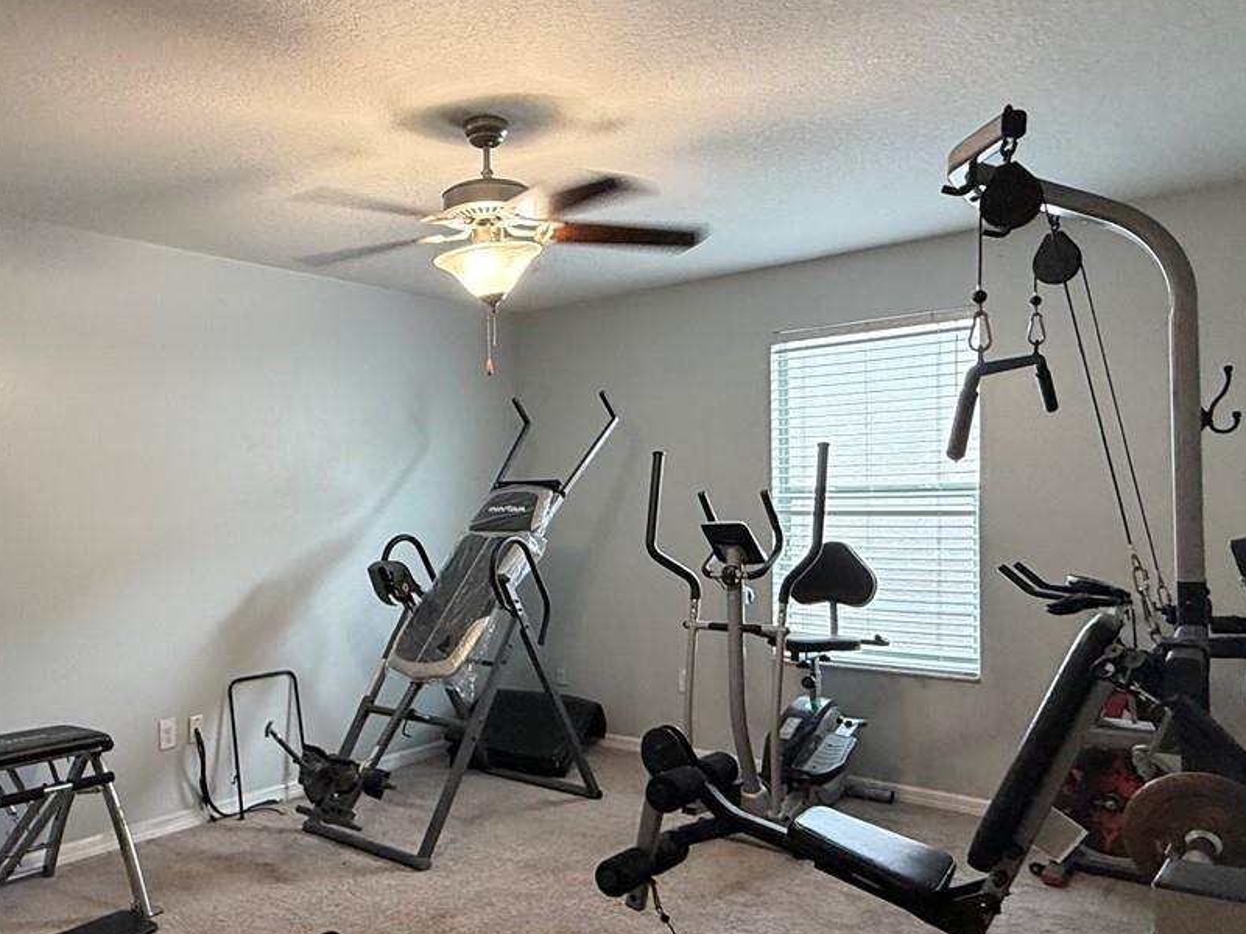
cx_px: 439
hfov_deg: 62.2
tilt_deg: -2.1
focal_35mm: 28
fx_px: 1008
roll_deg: +1.1
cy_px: 531
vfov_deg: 49.6
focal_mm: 2.22
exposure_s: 1/60
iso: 320
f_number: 2.2
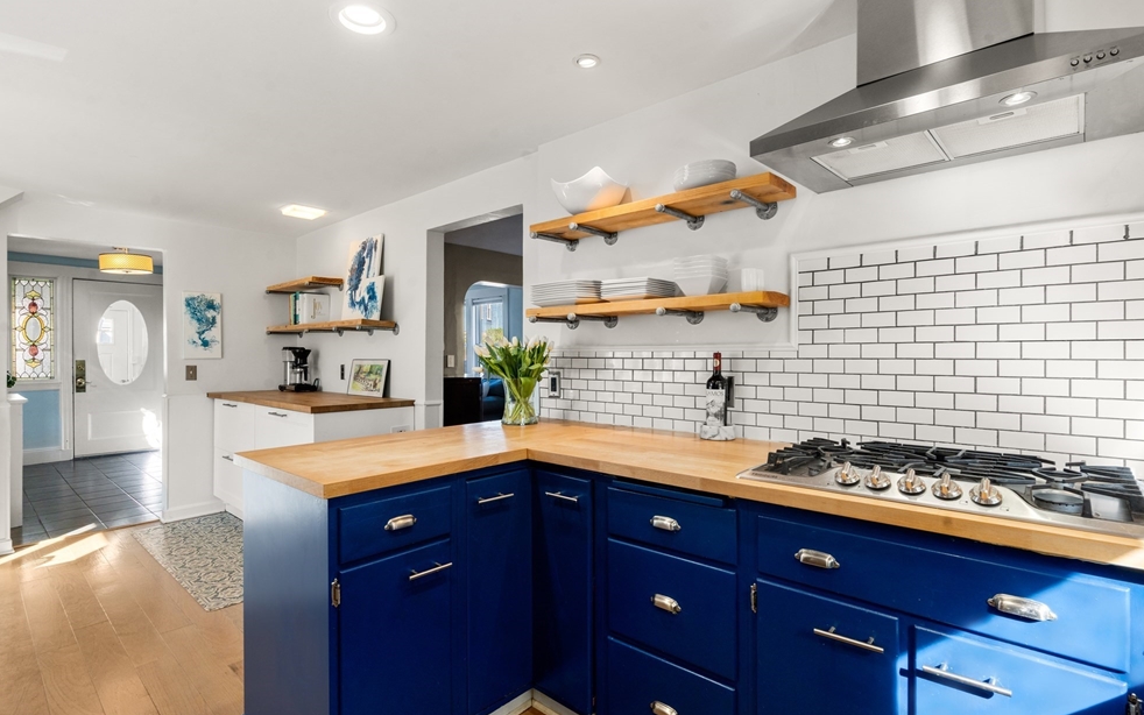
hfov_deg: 94.4
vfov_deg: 68.0
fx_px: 530
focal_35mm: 17
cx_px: 573
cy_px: 365
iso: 800
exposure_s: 1/13
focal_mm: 16
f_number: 9
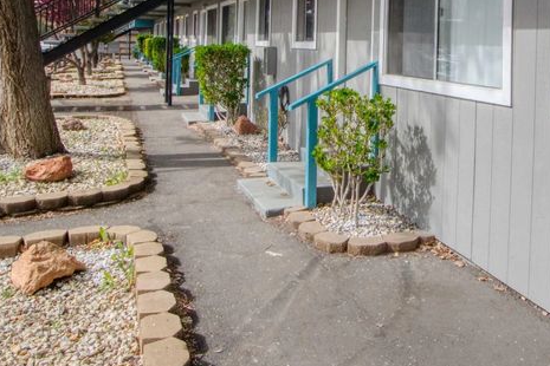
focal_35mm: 33
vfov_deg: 36.9
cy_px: 22
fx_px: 504
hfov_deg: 55.2
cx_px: 394
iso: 400
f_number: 11
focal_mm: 10
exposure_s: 1/400
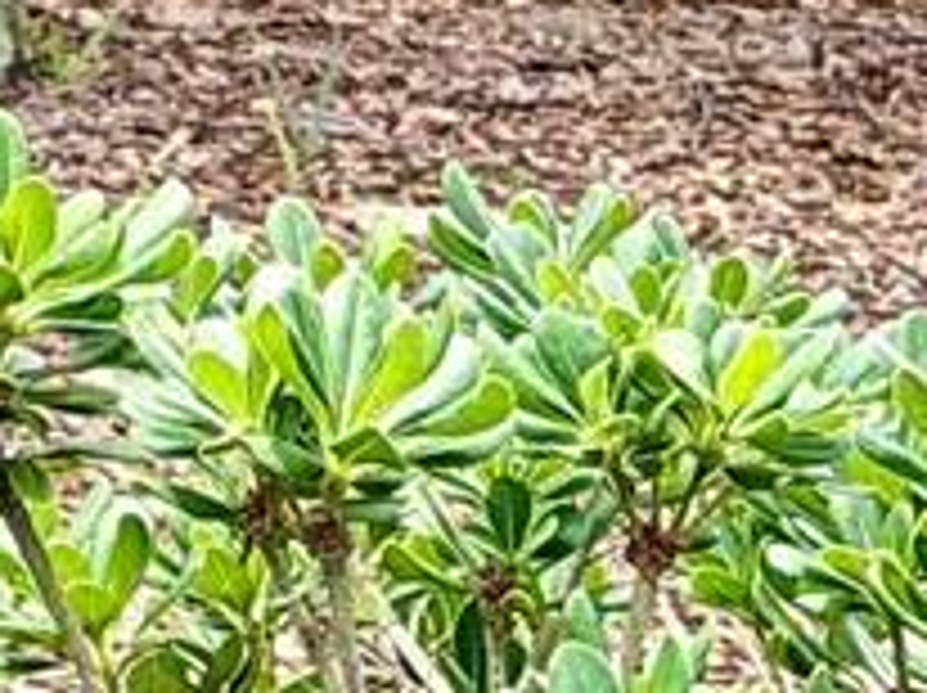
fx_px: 9977
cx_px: -2668
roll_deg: +0.2
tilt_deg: -3.5
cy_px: -1863
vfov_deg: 3.8
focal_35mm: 373
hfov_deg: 4.8
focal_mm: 6.76
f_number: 1.78
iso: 80
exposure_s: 1/1222
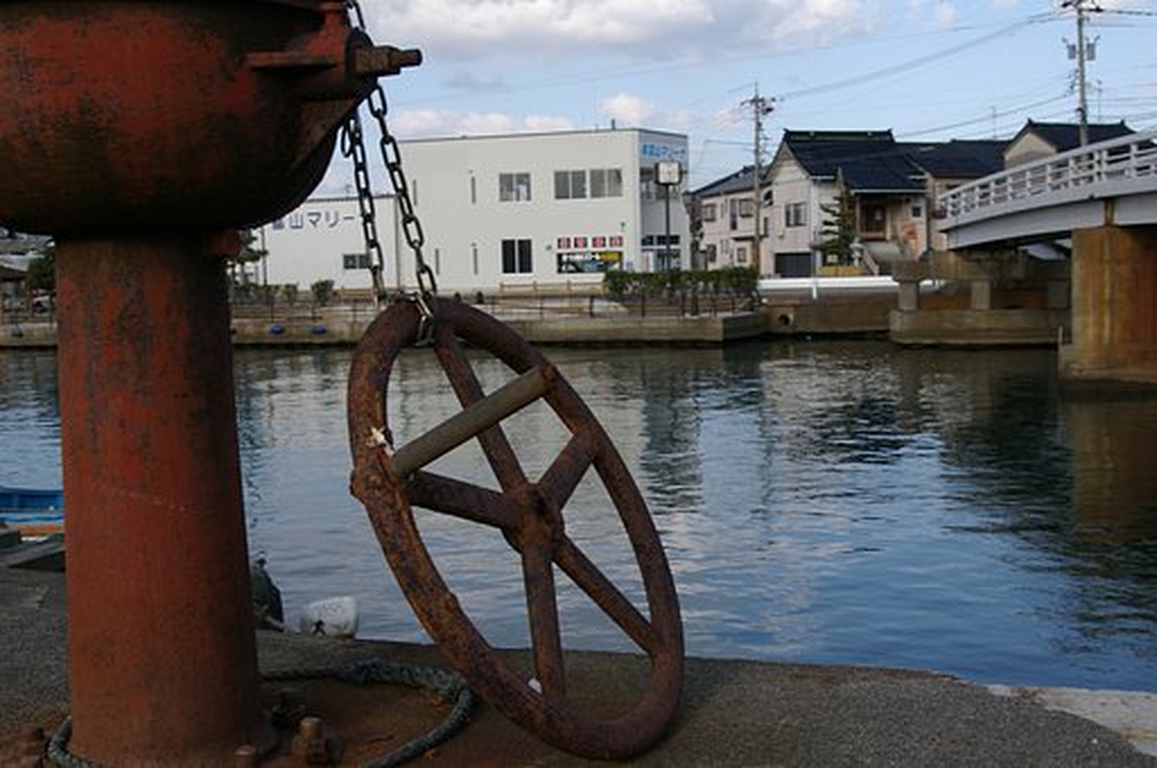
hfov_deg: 46.5
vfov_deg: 31.8
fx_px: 1348
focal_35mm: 42
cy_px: 384
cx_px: 578
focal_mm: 28
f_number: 10
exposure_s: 1/160
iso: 200
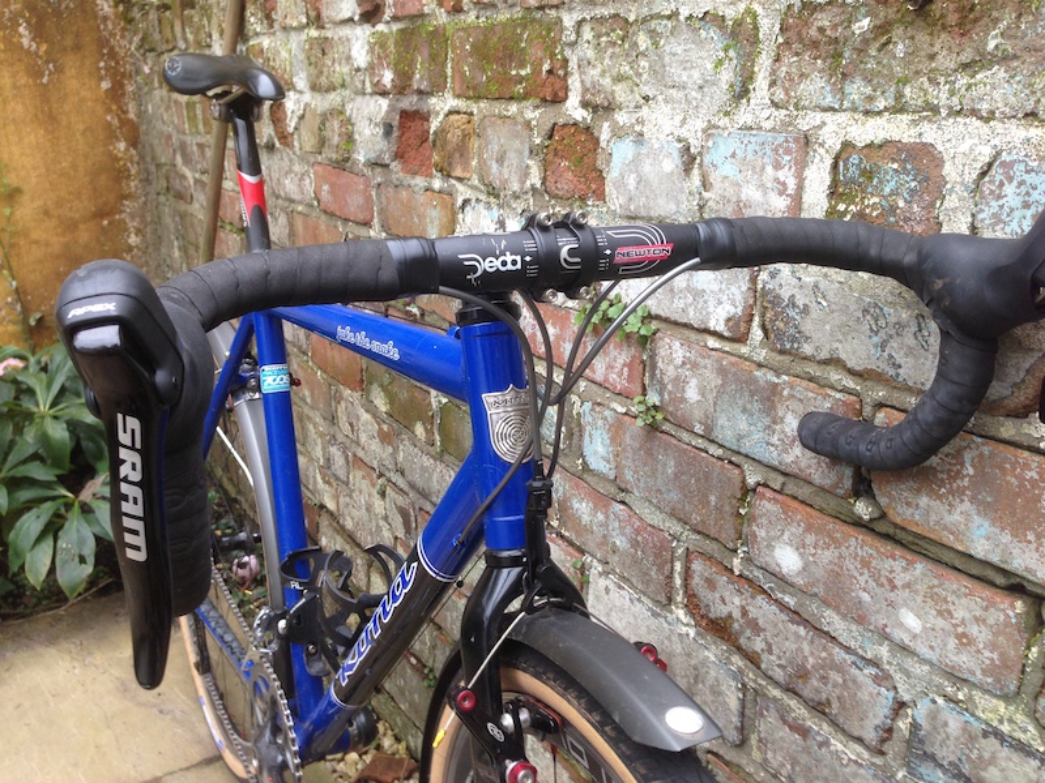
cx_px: 522
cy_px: 392
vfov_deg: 42.9
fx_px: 996
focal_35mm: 33
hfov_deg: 55.4
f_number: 2.4
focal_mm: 4.12
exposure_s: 1/30
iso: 50
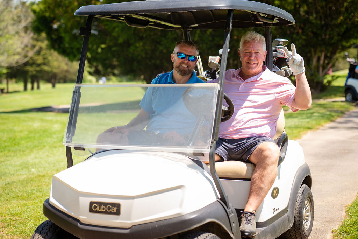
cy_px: 120
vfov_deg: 19.5
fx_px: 696
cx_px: 179
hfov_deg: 28.8
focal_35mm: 70
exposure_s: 1/1600
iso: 400
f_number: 2.8
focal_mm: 70
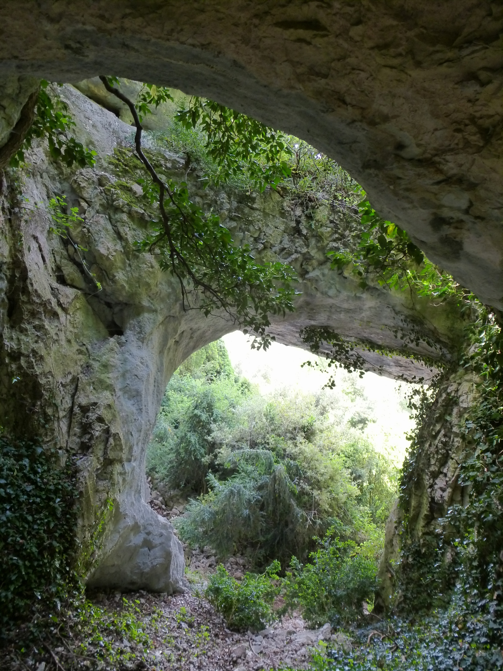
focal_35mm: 24
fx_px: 465
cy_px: 336
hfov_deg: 56.8
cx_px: 252
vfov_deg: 71.6
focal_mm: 4.3
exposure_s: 1/50
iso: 400
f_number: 3.3
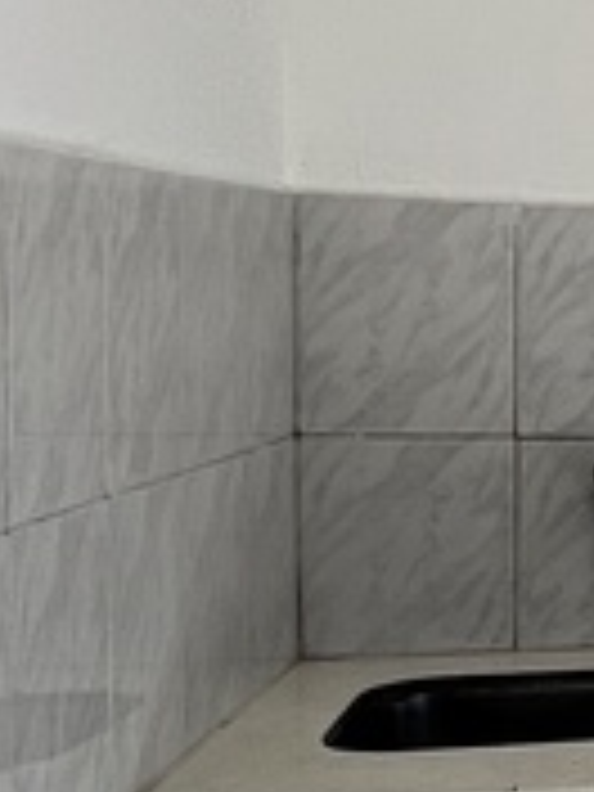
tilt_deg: -4.2
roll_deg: -2.3
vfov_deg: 24.7
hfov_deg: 11.9
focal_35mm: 79
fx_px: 1807
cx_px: 1678
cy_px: 439
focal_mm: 1.57
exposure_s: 1/220
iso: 32
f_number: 1.8
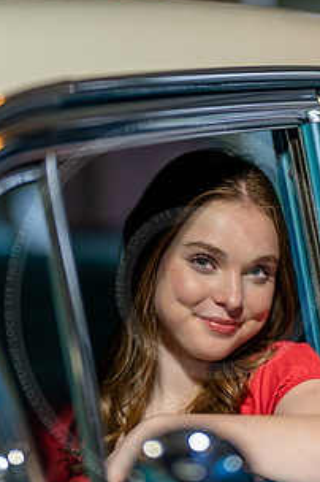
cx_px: 219
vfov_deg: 16.3
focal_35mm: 126
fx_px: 1684
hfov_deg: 10.8
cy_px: 311
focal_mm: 85
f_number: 1.3
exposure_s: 1/125
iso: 200
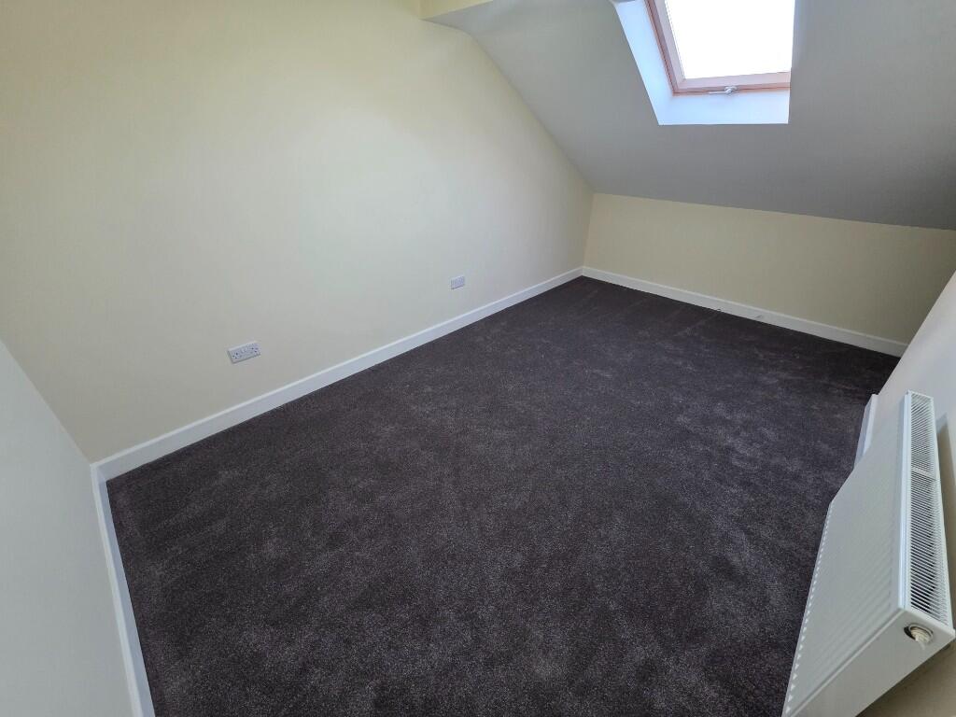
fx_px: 359
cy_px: 358
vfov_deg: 89.9
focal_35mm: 13
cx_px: 478
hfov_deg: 106.2
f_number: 1.9
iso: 250
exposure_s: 1/100
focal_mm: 2.2
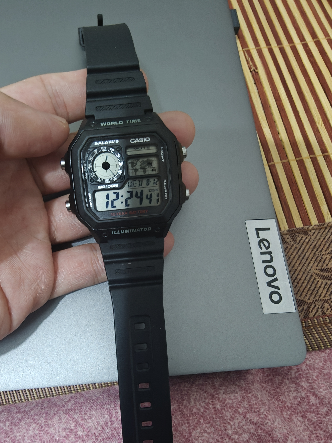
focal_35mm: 23
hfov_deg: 58.9
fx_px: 294
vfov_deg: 73.9
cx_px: 166
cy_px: 222
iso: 2000
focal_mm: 2.3
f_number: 2
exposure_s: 1/20
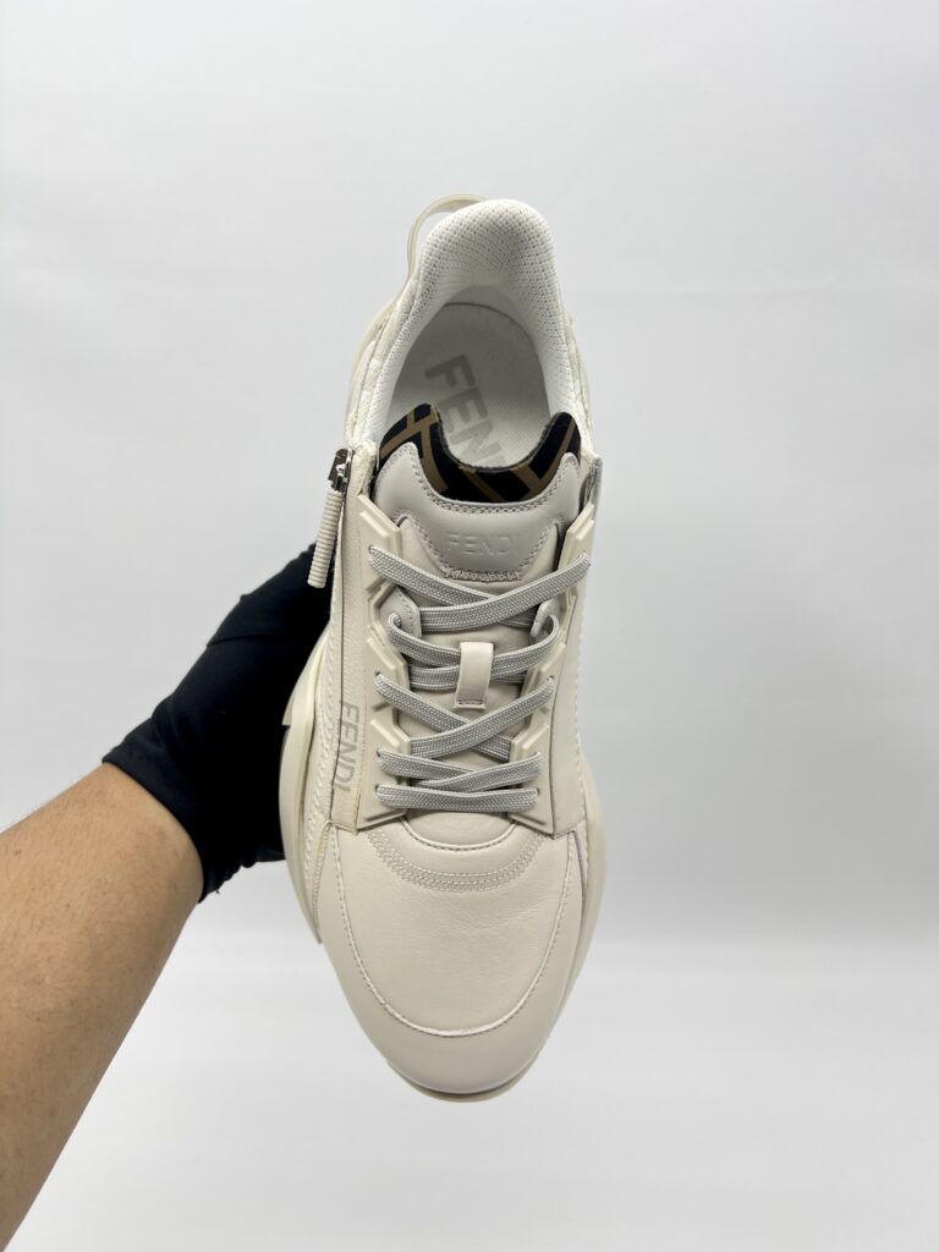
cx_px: 470
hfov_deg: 53.1
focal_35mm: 26
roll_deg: +0.0
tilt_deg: -17.0
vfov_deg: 67.3
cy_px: 626
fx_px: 940
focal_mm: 5.7
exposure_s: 1/155
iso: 40
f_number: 1.5
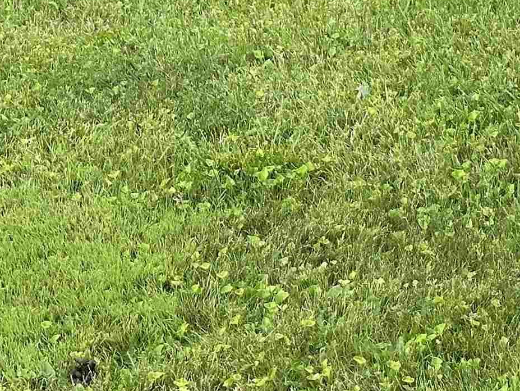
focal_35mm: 159
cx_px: 560
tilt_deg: -8.1
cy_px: -224
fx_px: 2389
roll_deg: -1.0
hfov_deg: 12.2
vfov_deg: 9.1
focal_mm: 6.86
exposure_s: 1/384
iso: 64
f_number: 1.78
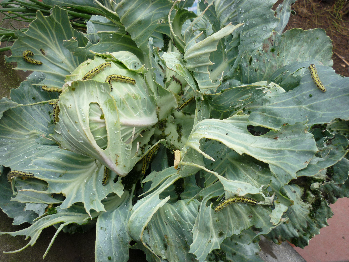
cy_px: 131
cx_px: 174
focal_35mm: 33
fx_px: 333
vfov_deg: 42.9
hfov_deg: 55.4
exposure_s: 1/100
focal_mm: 5.5
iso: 80
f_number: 2.8
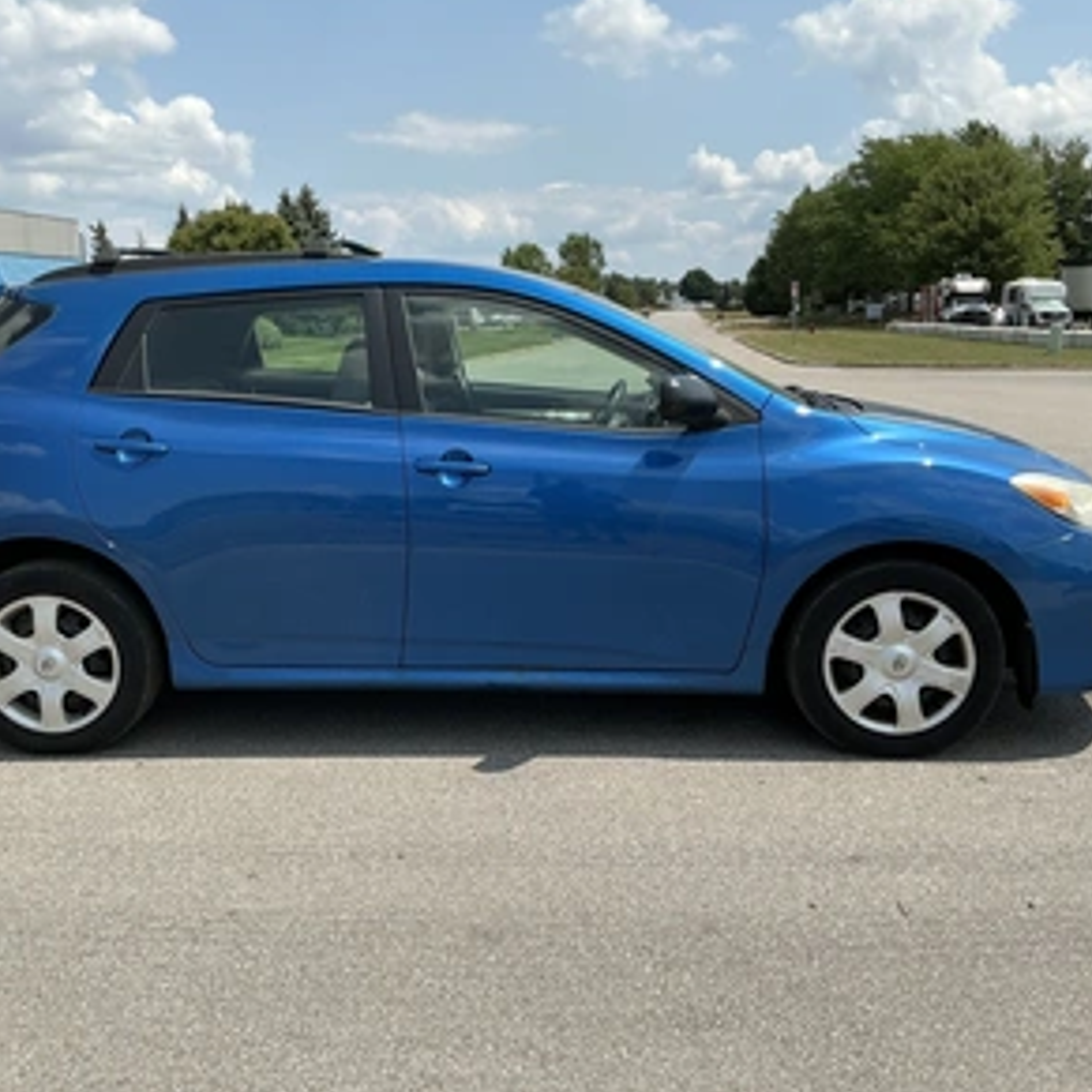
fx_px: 1213
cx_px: 507
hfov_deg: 48.4
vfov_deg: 48.4
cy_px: 537
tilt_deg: -6.5
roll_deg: +0.0
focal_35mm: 34
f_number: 1.8
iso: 25
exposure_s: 1/2058
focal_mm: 3
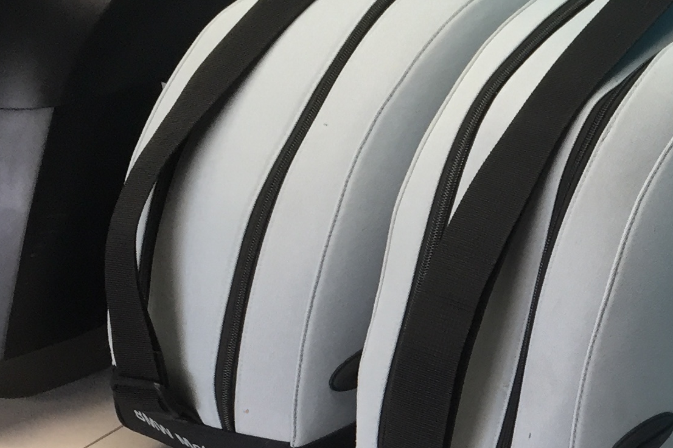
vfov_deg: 14.9
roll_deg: -0.2
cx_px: 688
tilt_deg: -34.6
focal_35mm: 89
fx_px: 1663
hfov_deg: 22.0
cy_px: 510
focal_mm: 4.15
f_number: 2.2
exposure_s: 1/33
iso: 40
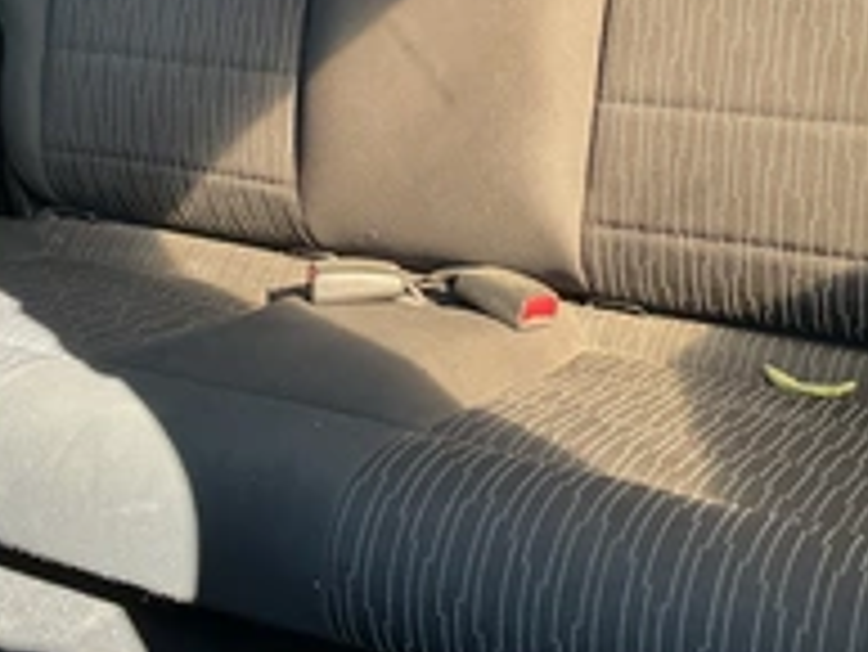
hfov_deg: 33.2
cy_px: 99
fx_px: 1455
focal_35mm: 58
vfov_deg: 24.7
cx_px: 436
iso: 64
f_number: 1.8
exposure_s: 1/122
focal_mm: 3
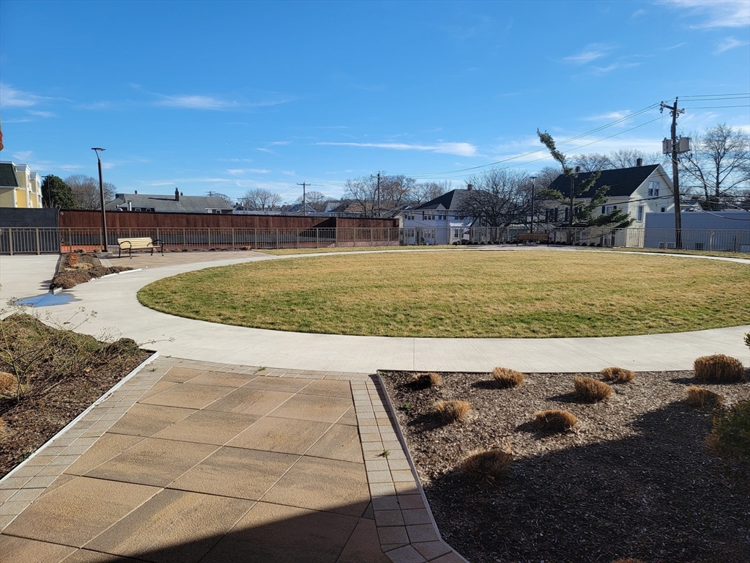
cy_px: 282
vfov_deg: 56.8
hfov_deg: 71.6
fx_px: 520
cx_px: 375
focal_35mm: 24
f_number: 1.8
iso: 16
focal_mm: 6.7
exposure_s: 1/873
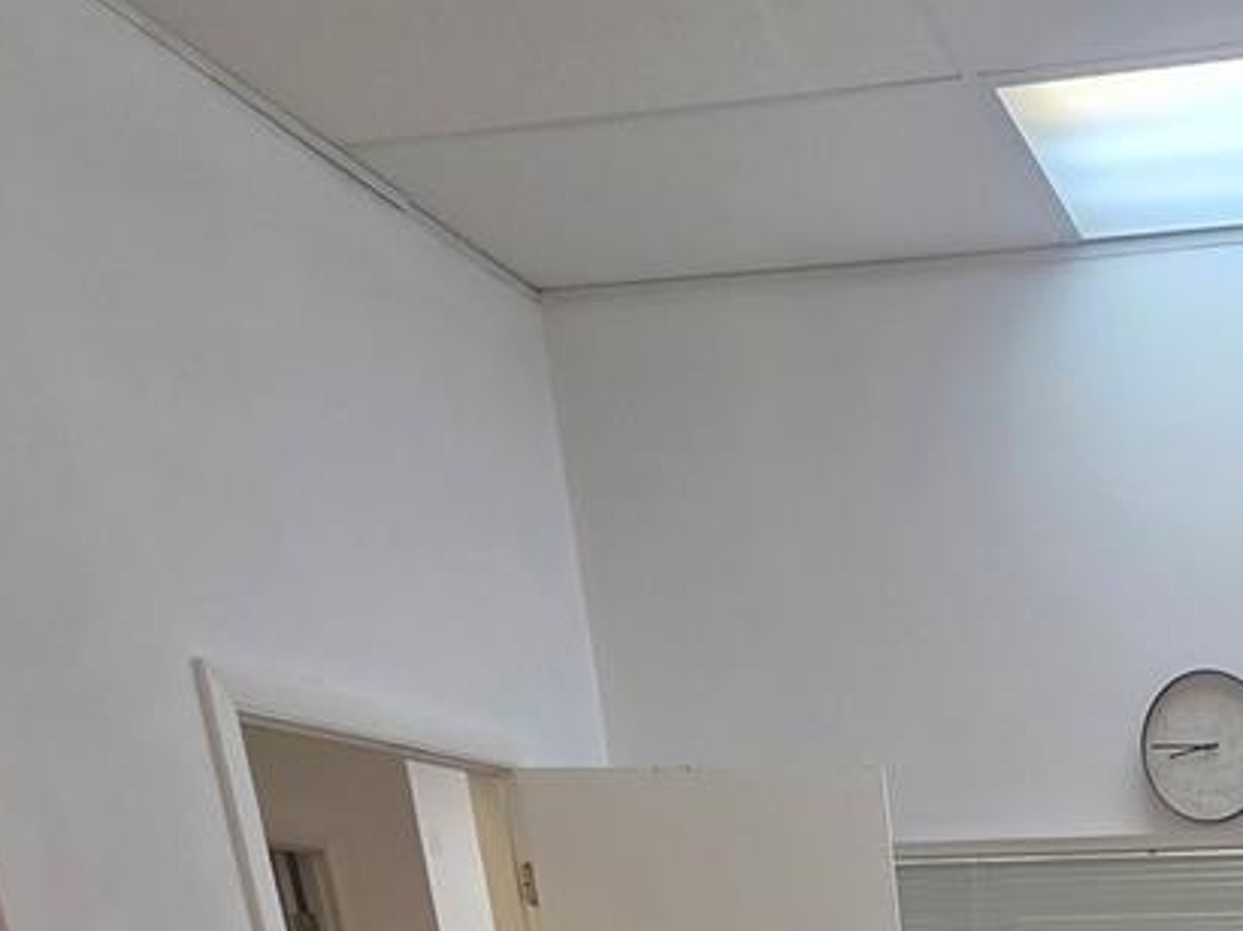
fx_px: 1364
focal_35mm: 38
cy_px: 1563
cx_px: 1273
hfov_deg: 41.8
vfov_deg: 24.0
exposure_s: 1/120
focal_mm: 2.2
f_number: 2.2
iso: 160
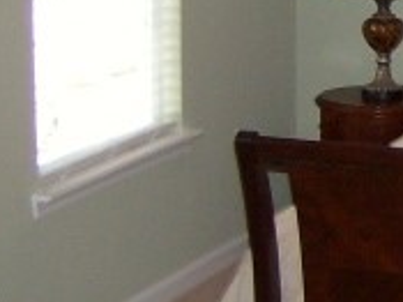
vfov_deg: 11.1
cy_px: 25
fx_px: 1536
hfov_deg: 13.7
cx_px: 675
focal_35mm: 132
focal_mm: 6
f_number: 2.8
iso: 200
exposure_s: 1/60
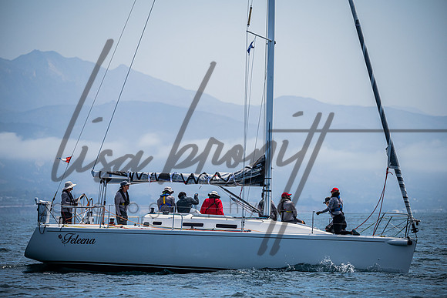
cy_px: 149
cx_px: 220
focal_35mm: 257
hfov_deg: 8.0
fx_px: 3193
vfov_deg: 5.3
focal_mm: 250
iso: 400
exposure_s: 1/4000
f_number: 5
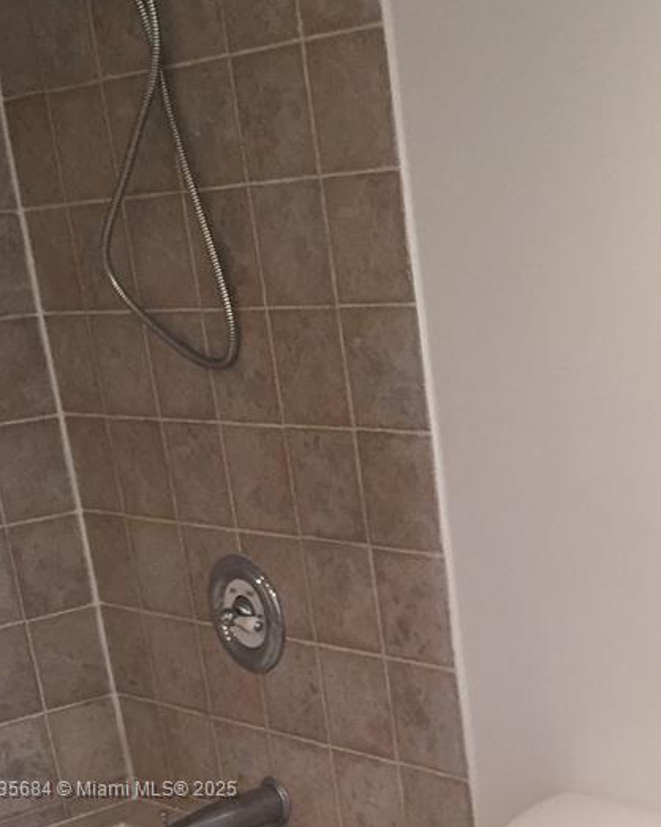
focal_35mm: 65
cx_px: 659
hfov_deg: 22.6
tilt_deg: -19.9
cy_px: 791
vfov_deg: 27.7
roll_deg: +3.4
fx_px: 1590
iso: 50
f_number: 2.2
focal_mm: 4.15
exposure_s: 1/30
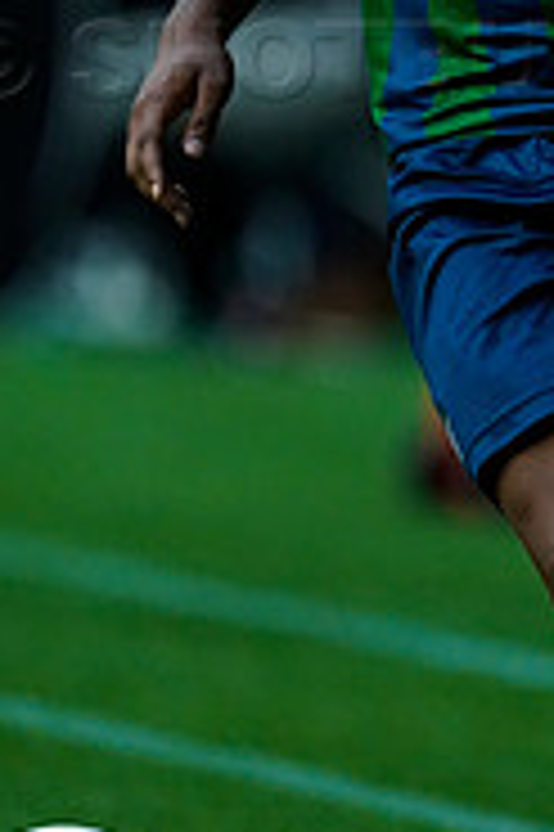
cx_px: 522
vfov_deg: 1.4
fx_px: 33716
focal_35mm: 1458
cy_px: 40
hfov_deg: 0.9
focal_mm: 600
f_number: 4
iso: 5000
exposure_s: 1/2000
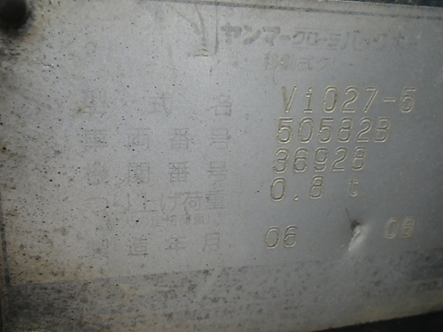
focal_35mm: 34
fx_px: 435
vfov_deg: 41.8
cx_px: 222
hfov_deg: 54.0
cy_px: 166
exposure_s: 1/50
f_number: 3.8
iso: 500
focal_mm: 6.1
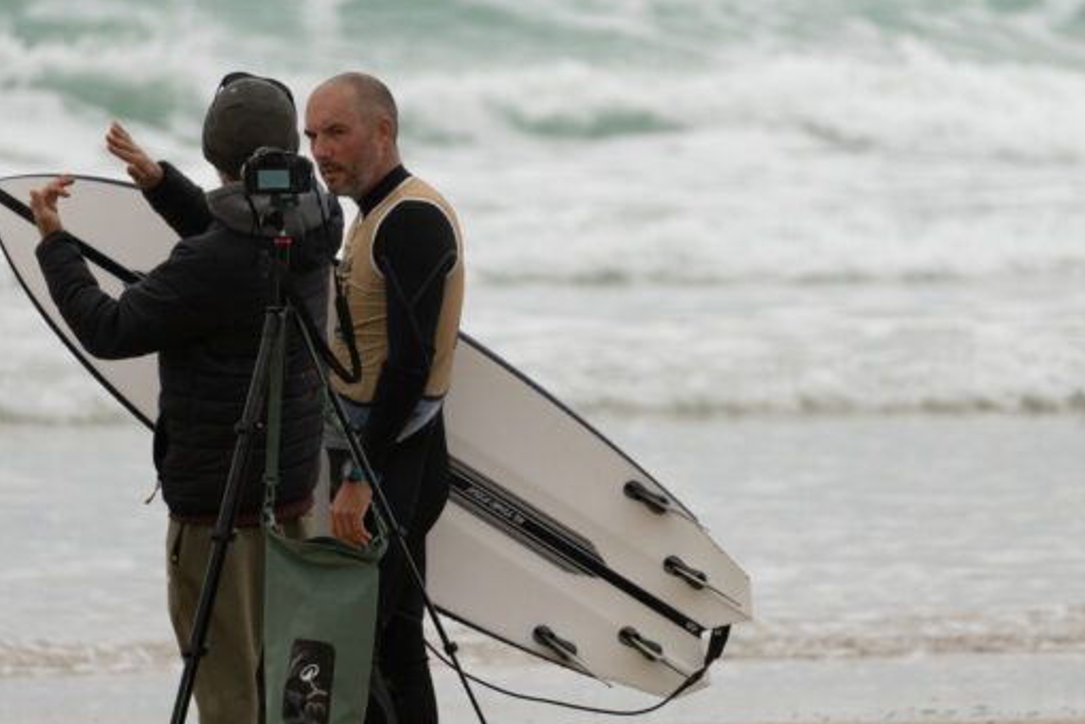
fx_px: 23838
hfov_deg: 2.6
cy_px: 400
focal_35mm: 791
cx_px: 506
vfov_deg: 1.7
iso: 800
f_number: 6.3
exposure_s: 1/1600
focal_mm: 350
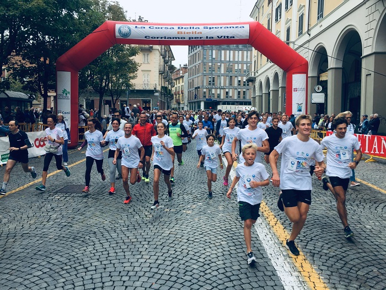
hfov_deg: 61.7
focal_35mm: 29
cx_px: 193
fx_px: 323
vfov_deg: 48.2
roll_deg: -1.3
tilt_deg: -4.7
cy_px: 145
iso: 32
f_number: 2.2
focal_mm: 4.15
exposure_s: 1/275
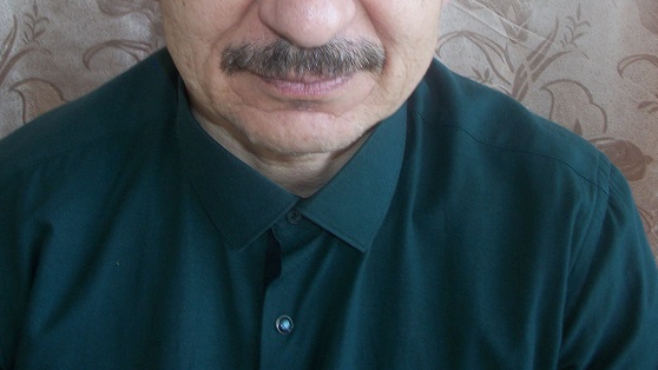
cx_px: 267
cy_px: 20
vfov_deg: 23.2
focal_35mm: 50
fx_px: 872
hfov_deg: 41.2
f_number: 2.9
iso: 80
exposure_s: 1/30
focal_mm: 5.7
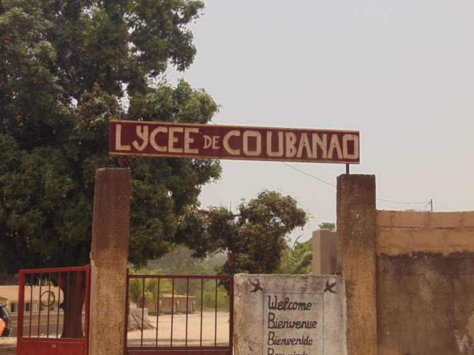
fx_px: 822
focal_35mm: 60
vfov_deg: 24.4
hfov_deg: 32.2
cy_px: 178
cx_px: 237
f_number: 9.3
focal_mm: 10.8
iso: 80
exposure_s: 1/160
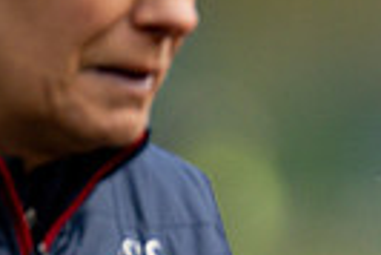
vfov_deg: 1.1
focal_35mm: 1306
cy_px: 211
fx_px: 13837
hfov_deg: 1.6
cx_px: 662
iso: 500
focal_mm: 300
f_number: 2.8
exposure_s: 1/4000
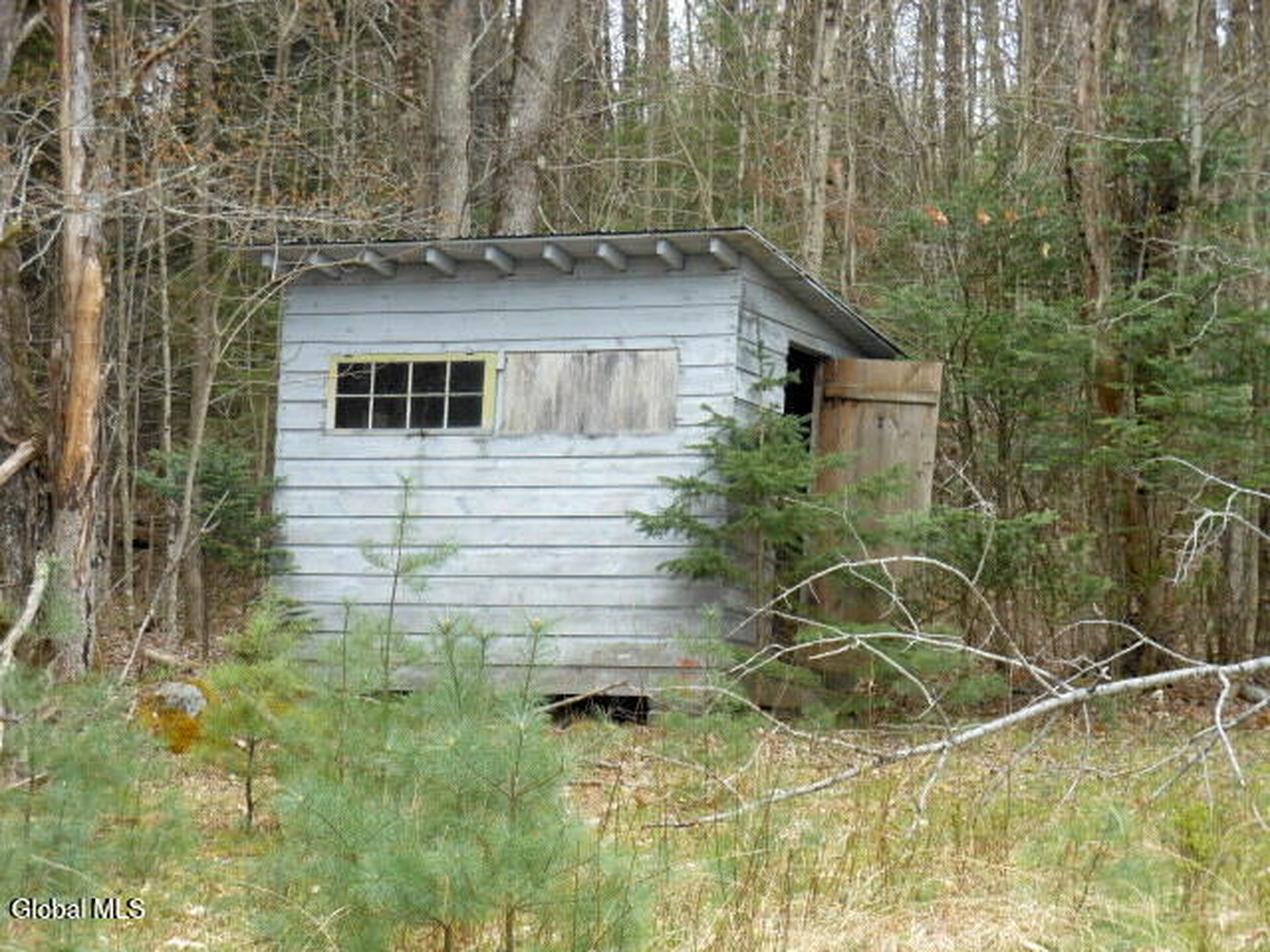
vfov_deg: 15.1
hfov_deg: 20.0
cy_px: 476
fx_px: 3595
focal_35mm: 98
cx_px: 635
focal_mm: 17.5
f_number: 4.7
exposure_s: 1/60
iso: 80
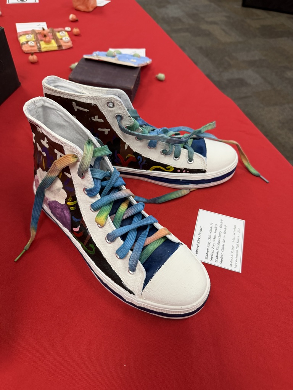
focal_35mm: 24
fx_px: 271
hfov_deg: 56.8
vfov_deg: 71.6
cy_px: 195
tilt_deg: -51.7
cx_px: 146
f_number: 1.78
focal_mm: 6.76
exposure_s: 1/120
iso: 200
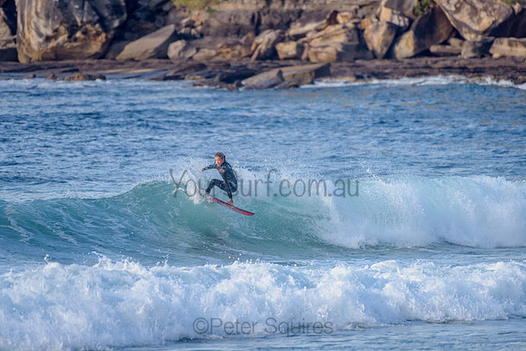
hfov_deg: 3.4
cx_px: 204
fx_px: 8958
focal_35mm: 613
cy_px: 181
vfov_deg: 2.2
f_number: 5.6
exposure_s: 1/1600
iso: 320
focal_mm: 500
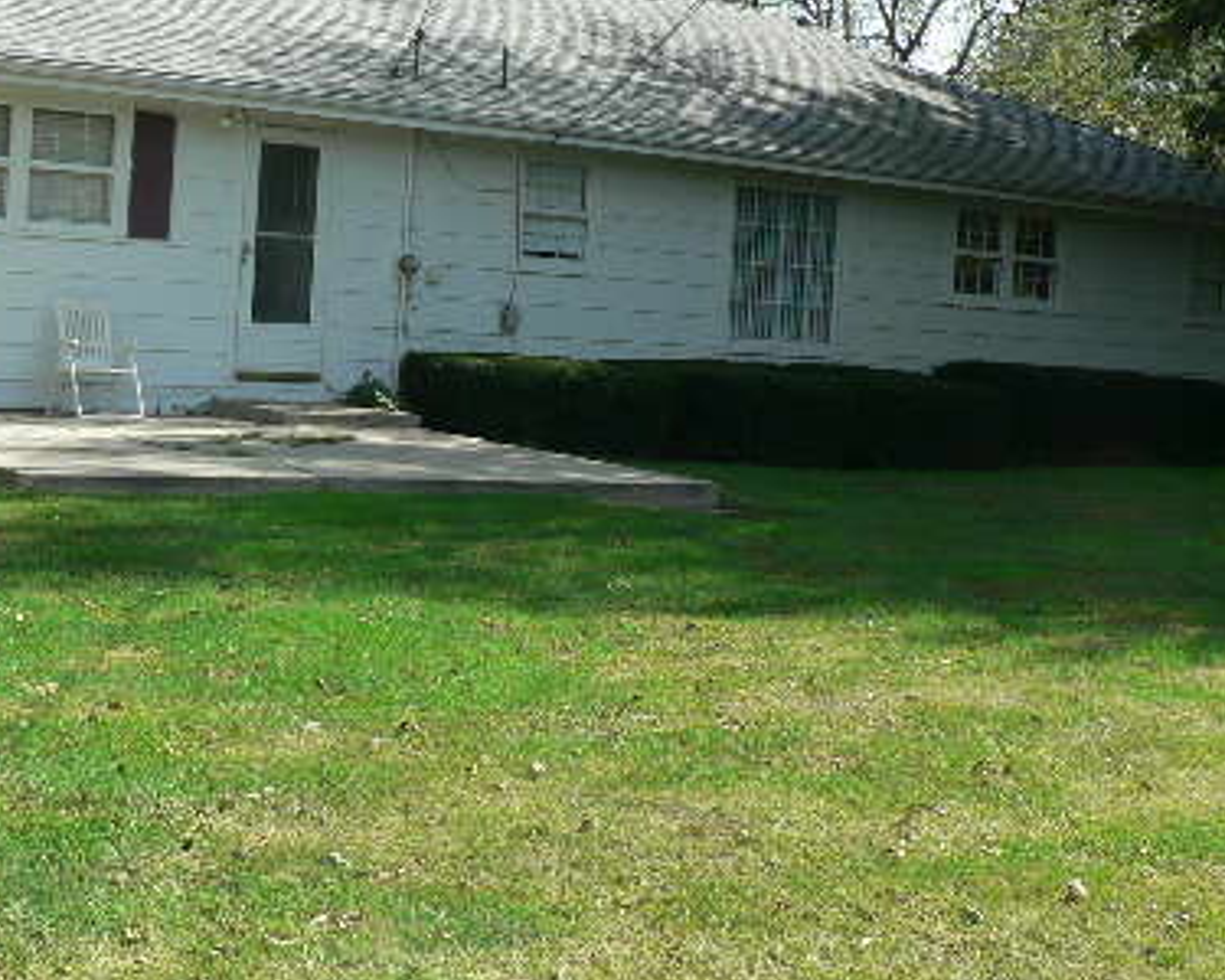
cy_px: 441
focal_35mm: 60
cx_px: 529
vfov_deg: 25.4
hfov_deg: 31.4
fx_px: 2175
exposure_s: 1/250
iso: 80
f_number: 4
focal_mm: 6
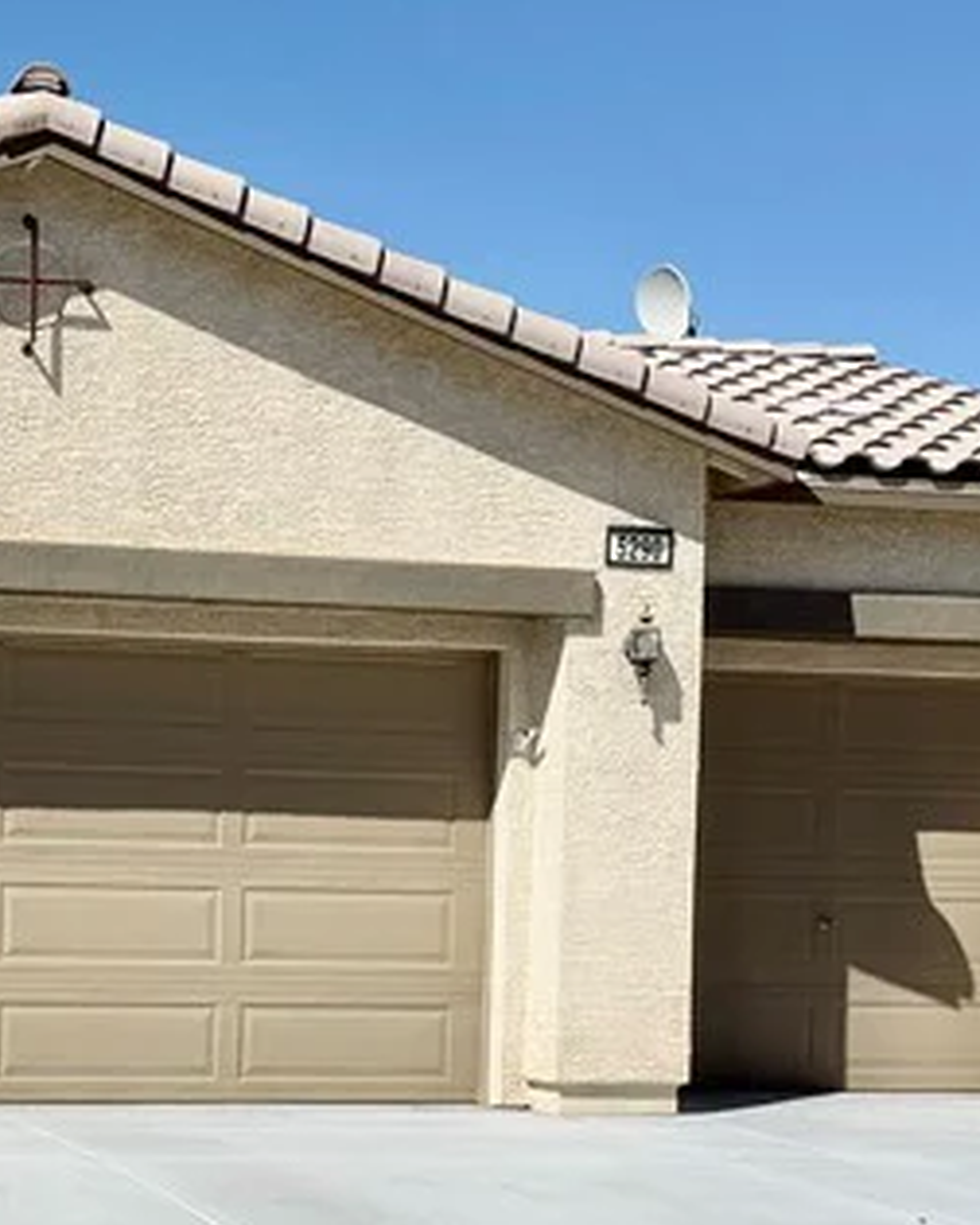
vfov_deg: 24.6
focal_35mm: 76
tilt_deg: -1.9
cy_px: 990
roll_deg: -0.5
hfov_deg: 19.5
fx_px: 2755
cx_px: -27
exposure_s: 1/10309
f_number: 1.78
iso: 80
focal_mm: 6.76
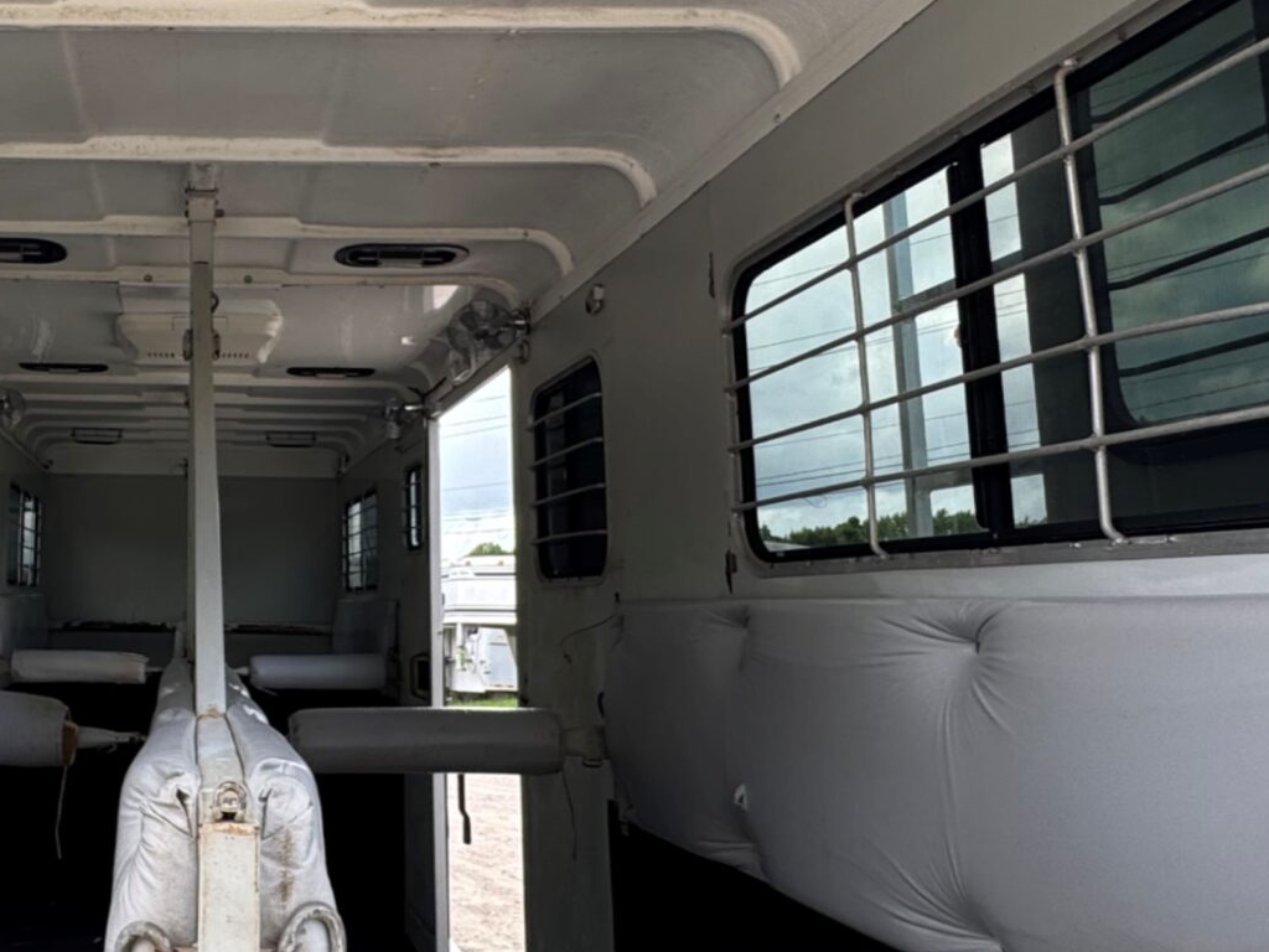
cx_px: 206
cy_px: 408
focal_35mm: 35
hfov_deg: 48.8
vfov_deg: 40.6
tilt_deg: +9.6
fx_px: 1283
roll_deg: -1.6
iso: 40
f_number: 2.2
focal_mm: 2.22
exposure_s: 1/203
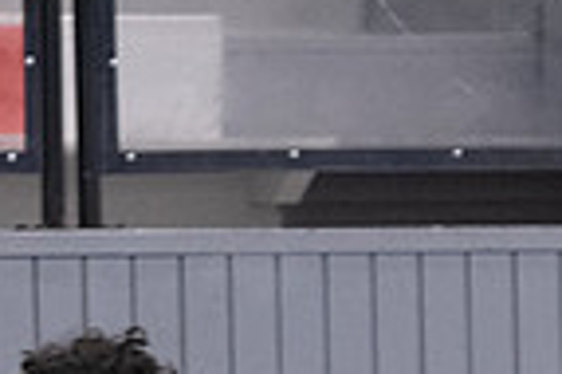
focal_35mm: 900
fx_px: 14034
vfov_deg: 1.5
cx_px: 310
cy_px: 703
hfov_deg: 2.3
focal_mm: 140
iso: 8000
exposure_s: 1/500
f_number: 3.2
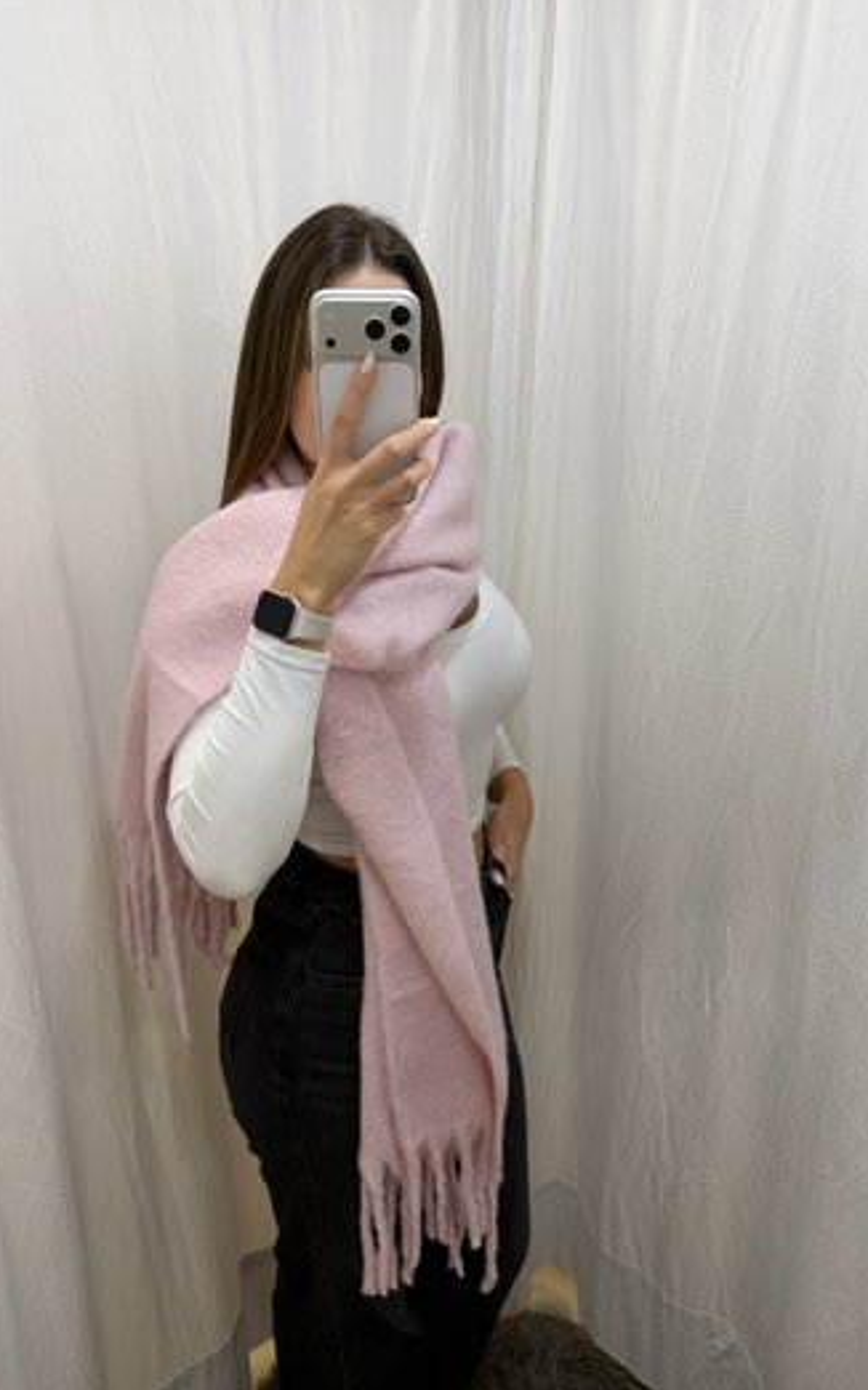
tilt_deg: -18.9
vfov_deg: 70.4
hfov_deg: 47.6
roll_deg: -0.1
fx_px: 985
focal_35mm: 26
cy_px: 699
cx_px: 429
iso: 125
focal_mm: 6.76
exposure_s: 1/100
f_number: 1.78
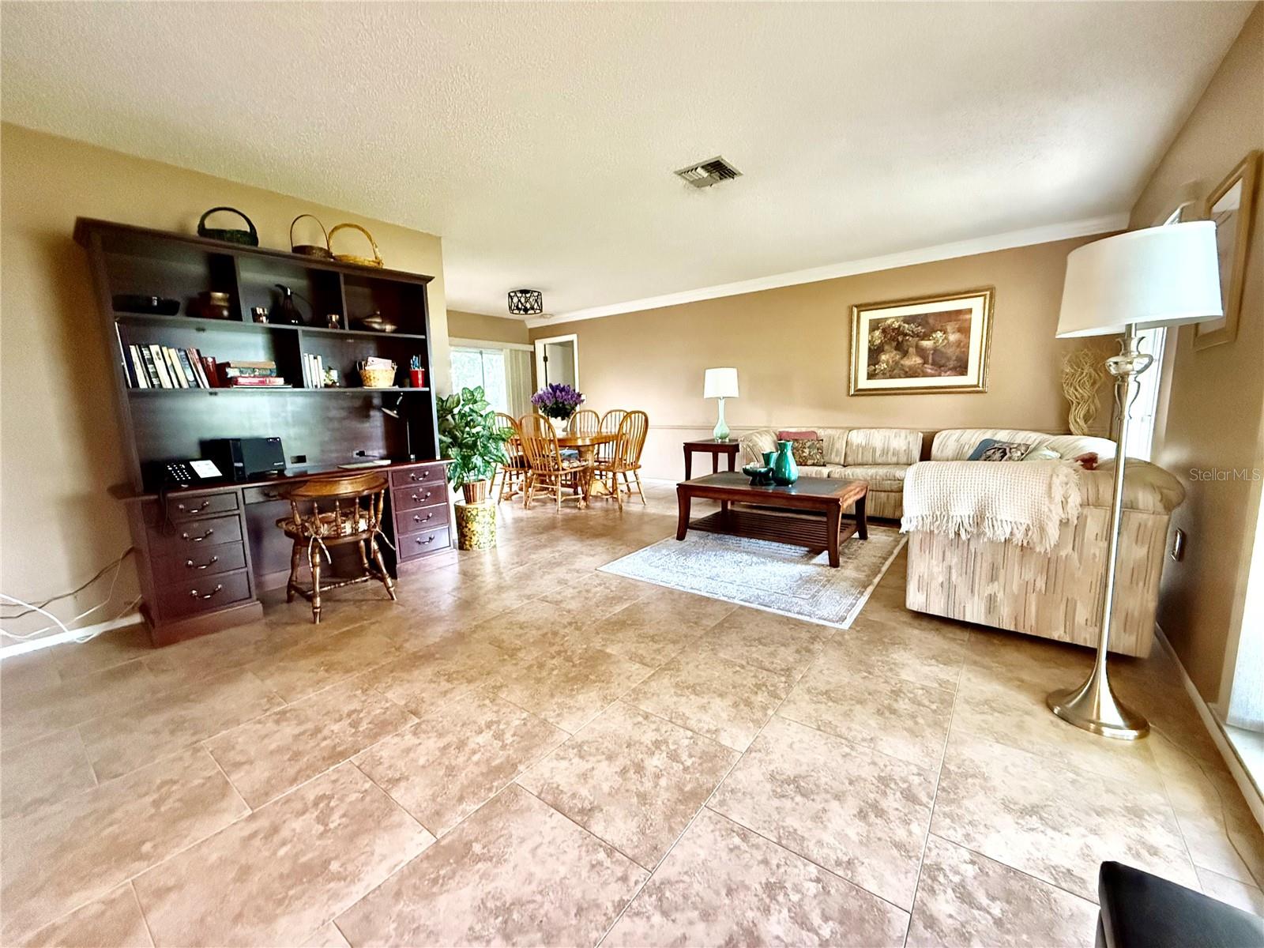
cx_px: 632
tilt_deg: -7.8
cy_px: 474
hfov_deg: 102.1
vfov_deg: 85.7
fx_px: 511
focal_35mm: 14
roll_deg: +1.6
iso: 1250
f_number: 2.2
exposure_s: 1/60
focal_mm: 2.22
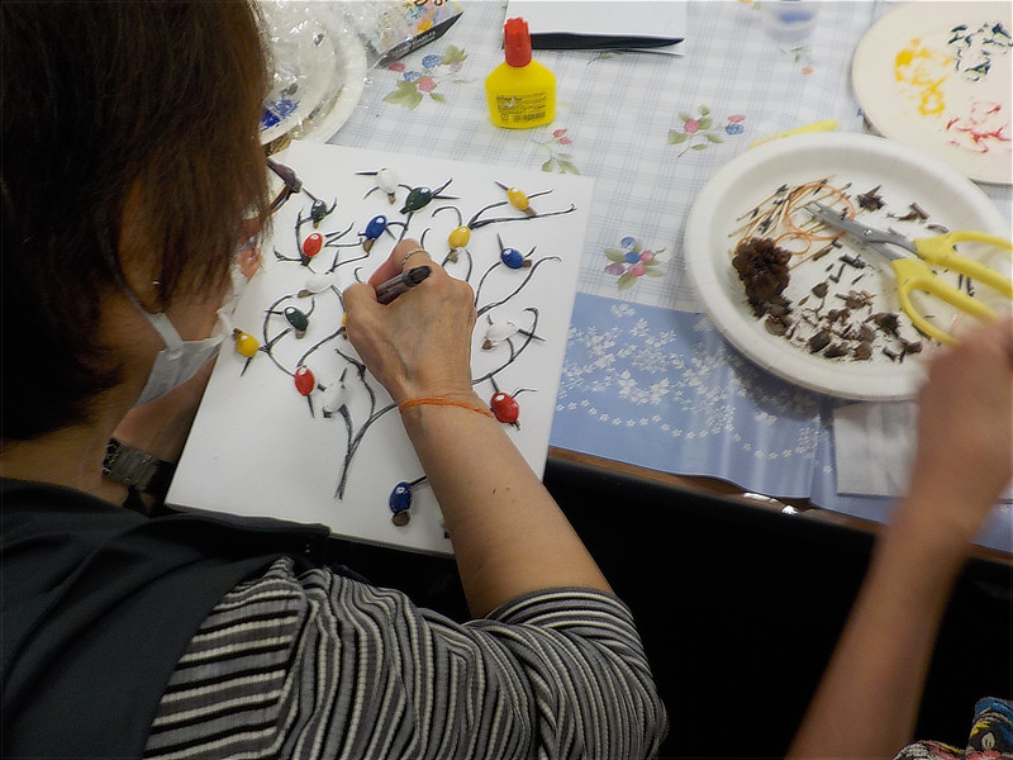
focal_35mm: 30
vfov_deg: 46.8
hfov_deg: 60.0
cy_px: 380
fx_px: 878
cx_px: 506
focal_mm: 4.1
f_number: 3.3
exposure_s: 1/30
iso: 140
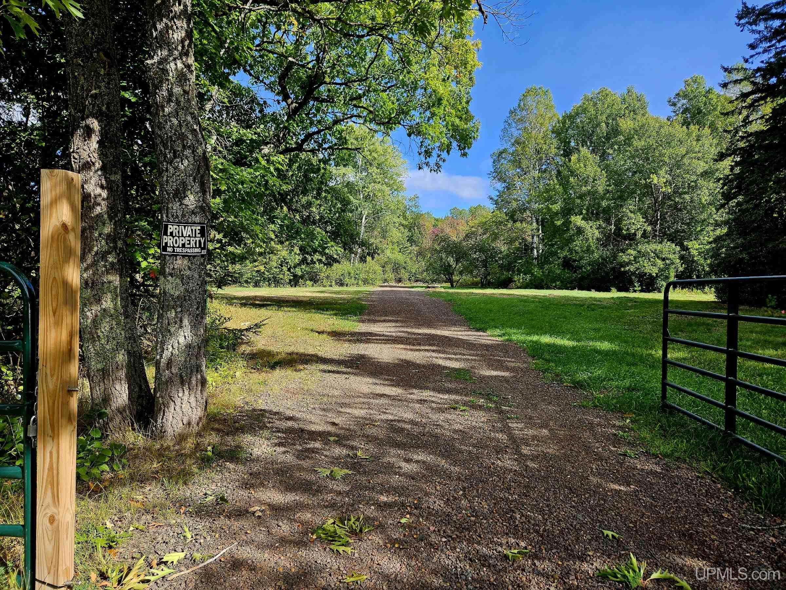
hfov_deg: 73.9
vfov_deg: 58.9
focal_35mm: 23
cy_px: 295
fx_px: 522
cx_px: 393
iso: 25
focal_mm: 5.4
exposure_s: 1/833
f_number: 1.8
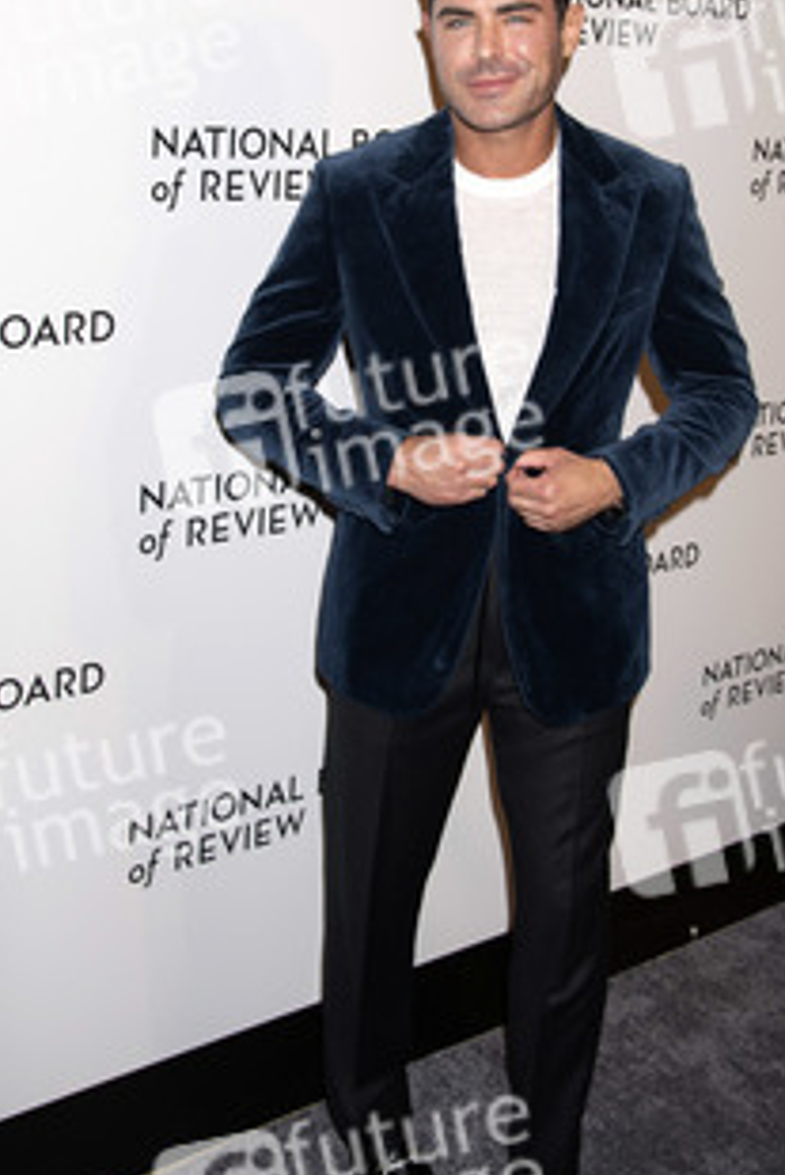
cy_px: 618
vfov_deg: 48.4
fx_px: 1307
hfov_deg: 33.4
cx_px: 461
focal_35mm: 40
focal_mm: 31
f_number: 5.6
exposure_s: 1/200
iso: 400
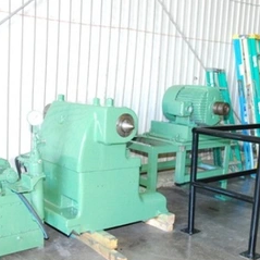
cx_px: 133
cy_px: 144
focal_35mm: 47
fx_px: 399
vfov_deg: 36.0
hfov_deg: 36.1
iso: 1600
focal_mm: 22
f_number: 5.6
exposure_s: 1/60
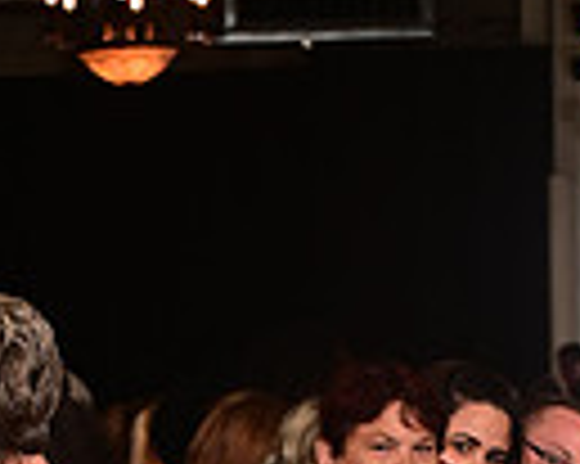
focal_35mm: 363
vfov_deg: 4.2
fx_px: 6226
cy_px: 1176
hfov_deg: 5.3
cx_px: -247
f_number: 6.3
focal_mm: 86
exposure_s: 1/160
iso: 1000
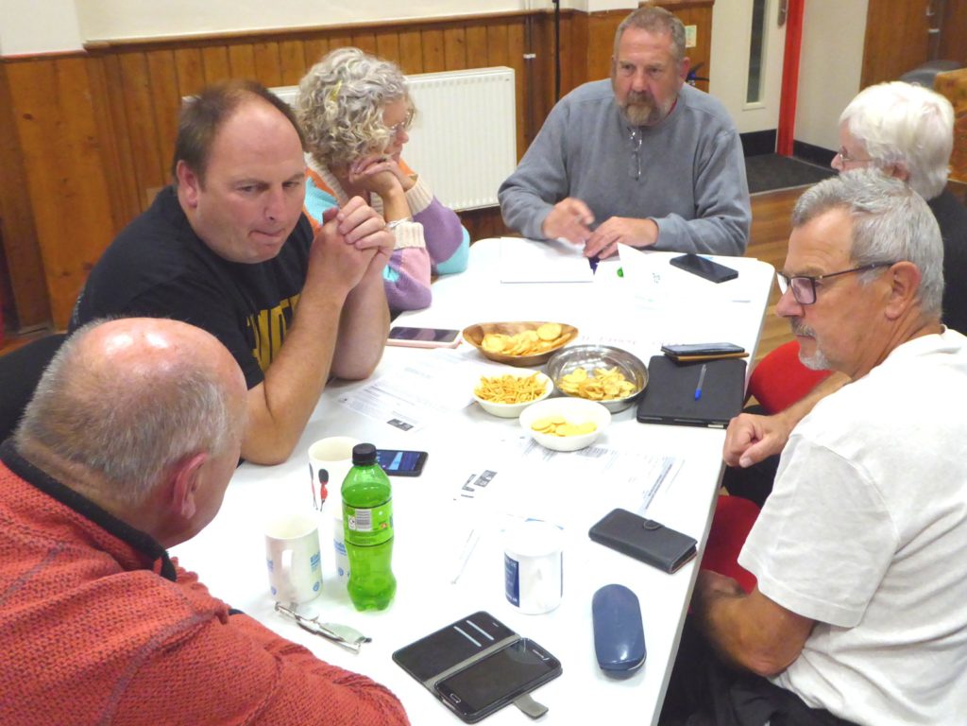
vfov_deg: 39.7
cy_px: 363
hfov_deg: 51.4
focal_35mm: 36
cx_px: 484
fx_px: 1006
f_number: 3.7
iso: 400
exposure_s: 1/50
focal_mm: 6.3
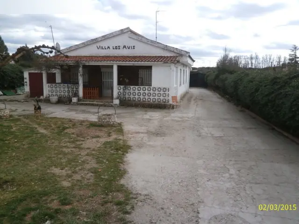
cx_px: 150
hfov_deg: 67.3
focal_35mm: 26
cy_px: 112
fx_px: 225
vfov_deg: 53.1
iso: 100
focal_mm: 4.7
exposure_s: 1/1600
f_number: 2.8
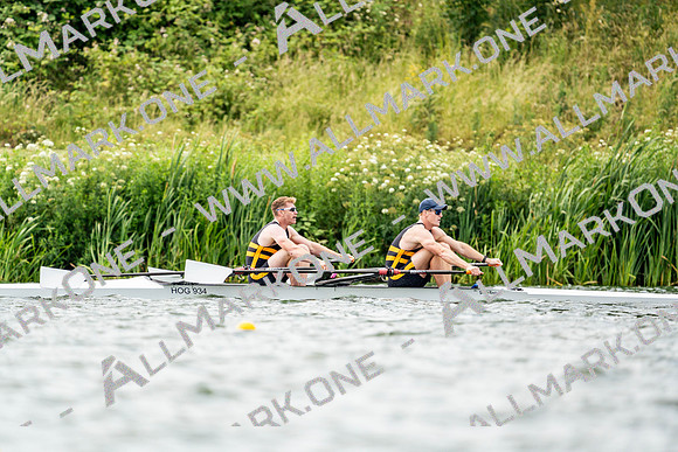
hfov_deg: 3.4
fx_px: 11302
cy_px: 226
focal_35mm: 600
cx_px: 339
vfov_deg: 2.3
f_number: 6.3
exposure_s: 1/2000
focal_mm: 600
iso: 640
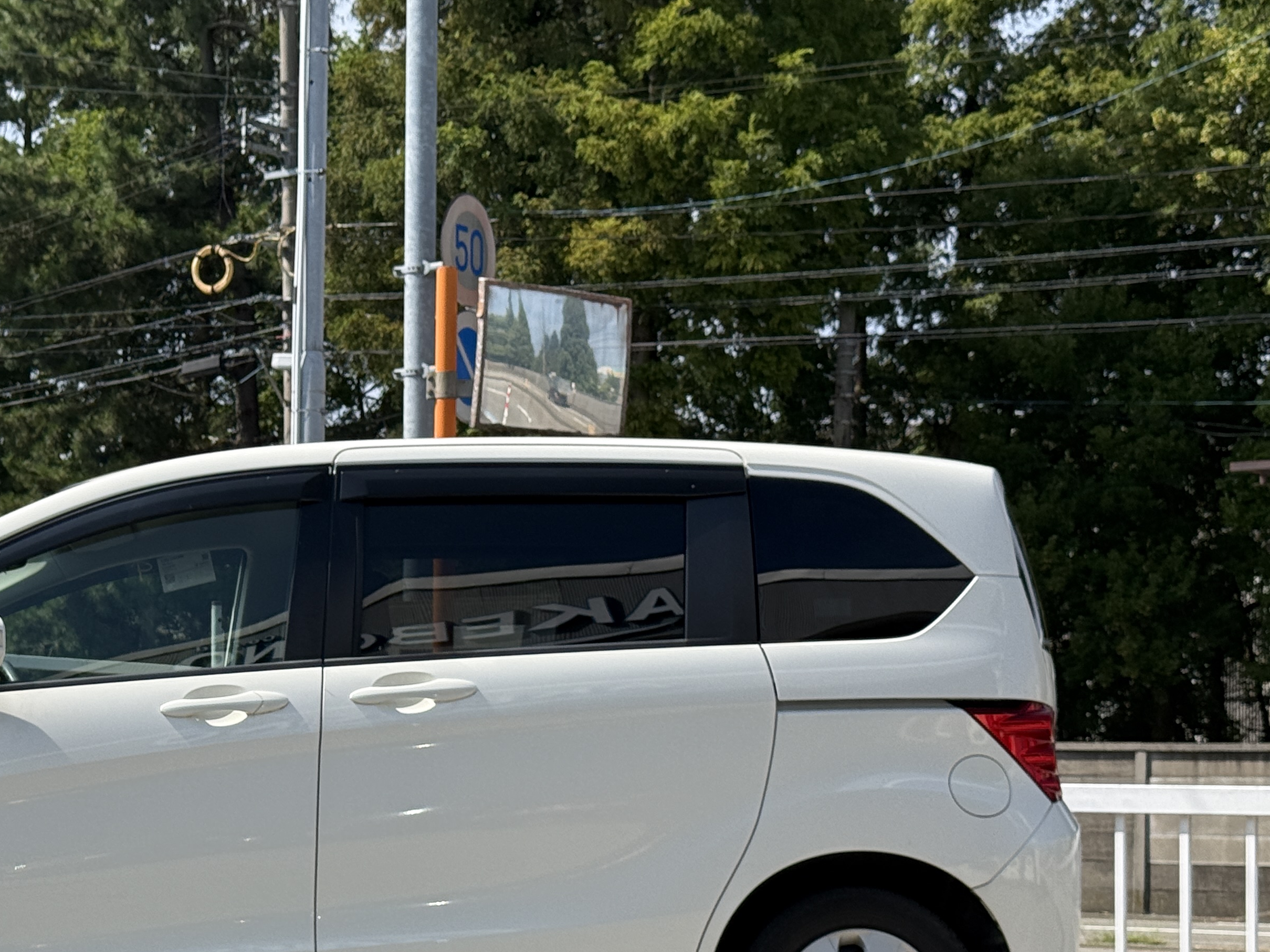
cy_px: 747
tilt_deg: +0.7
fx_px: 2935
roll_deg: -1.5
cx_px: 221
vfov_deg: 18.3
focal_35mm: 80
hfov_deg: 24.0
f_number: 1.78
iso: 100
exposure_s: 1/6024
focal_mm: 6.76
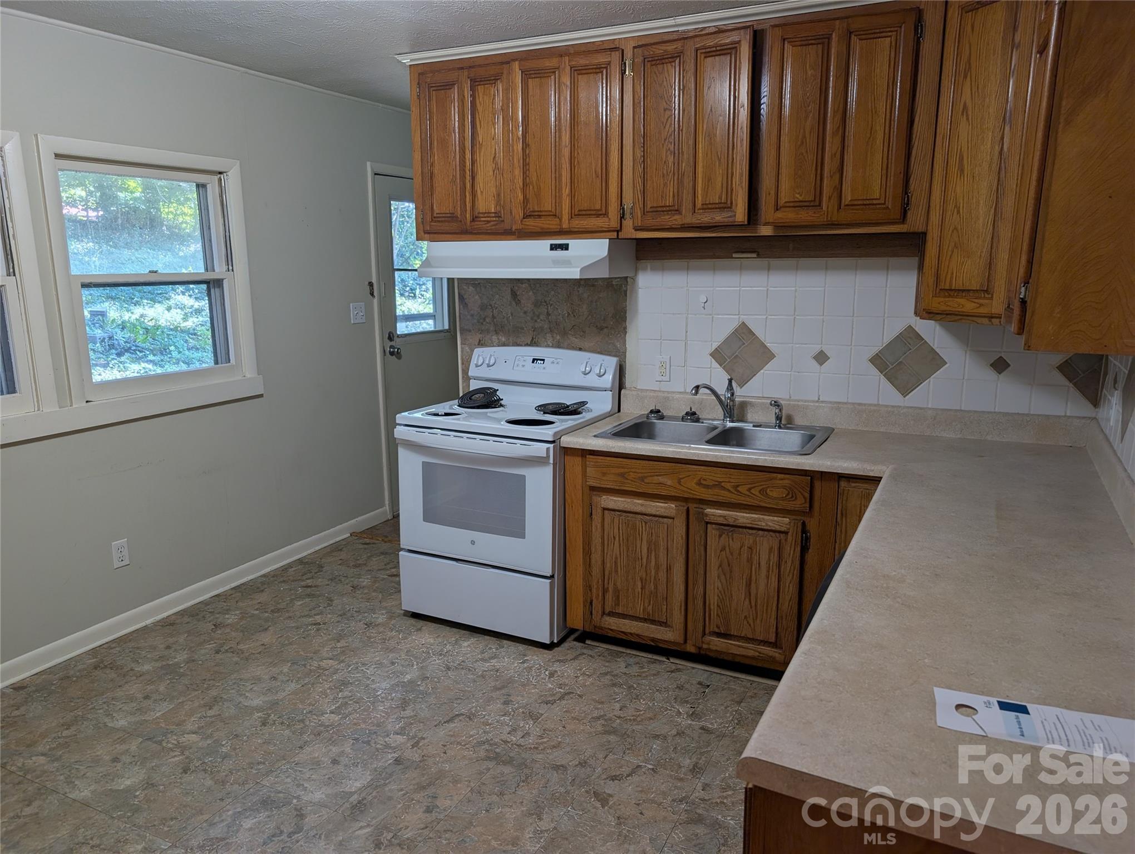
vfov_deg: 56.9
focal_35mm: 24
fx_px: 788
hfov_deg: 71.5
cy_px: 427
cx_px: 568
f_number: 1.68
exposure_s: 1/133
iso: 22
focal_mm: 6.9
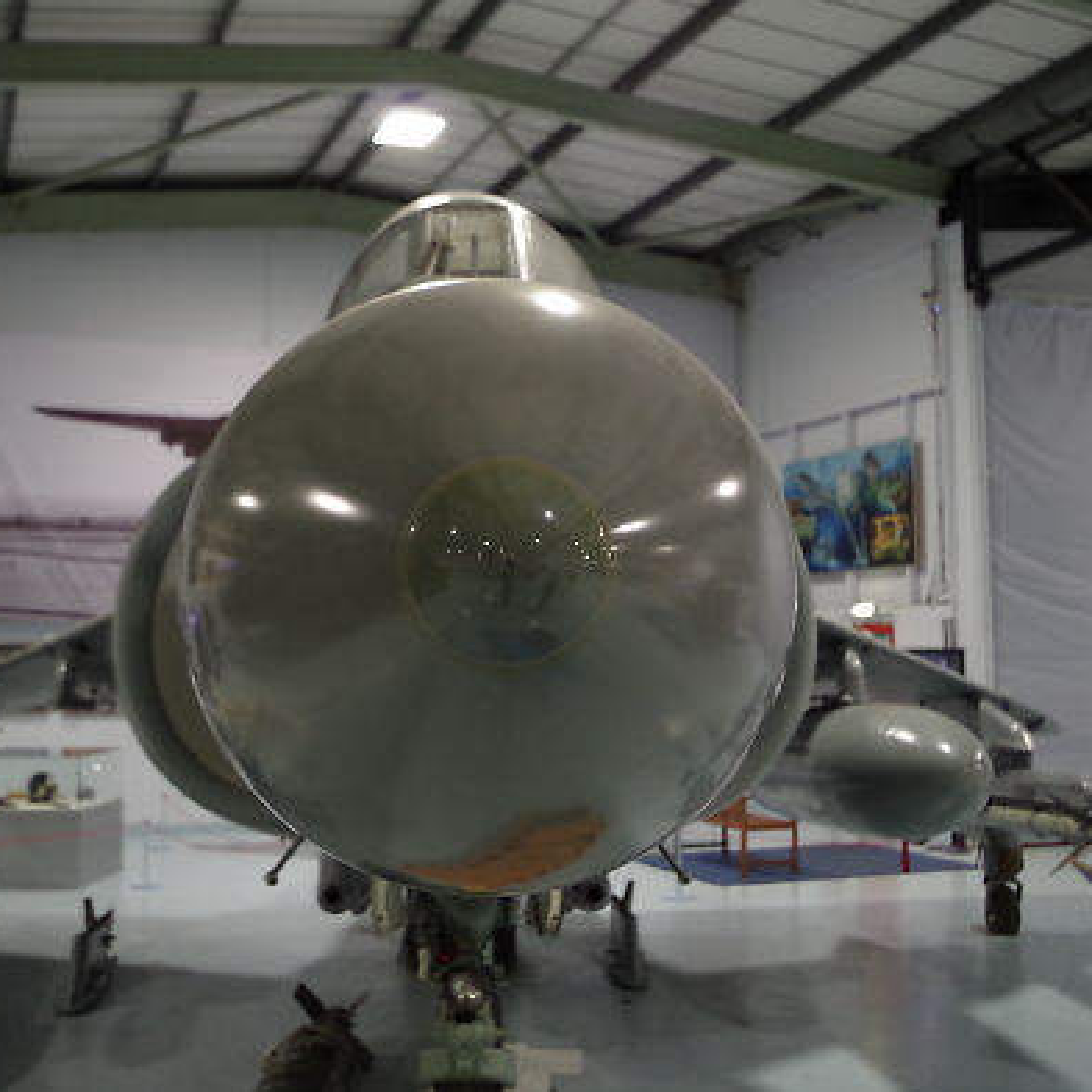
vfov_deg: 38.3
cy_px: 549
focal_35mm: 44
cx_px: 508
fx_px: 1570
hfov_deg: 38.3
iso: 1600
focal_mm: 23.13
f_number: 4
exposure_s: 1/50
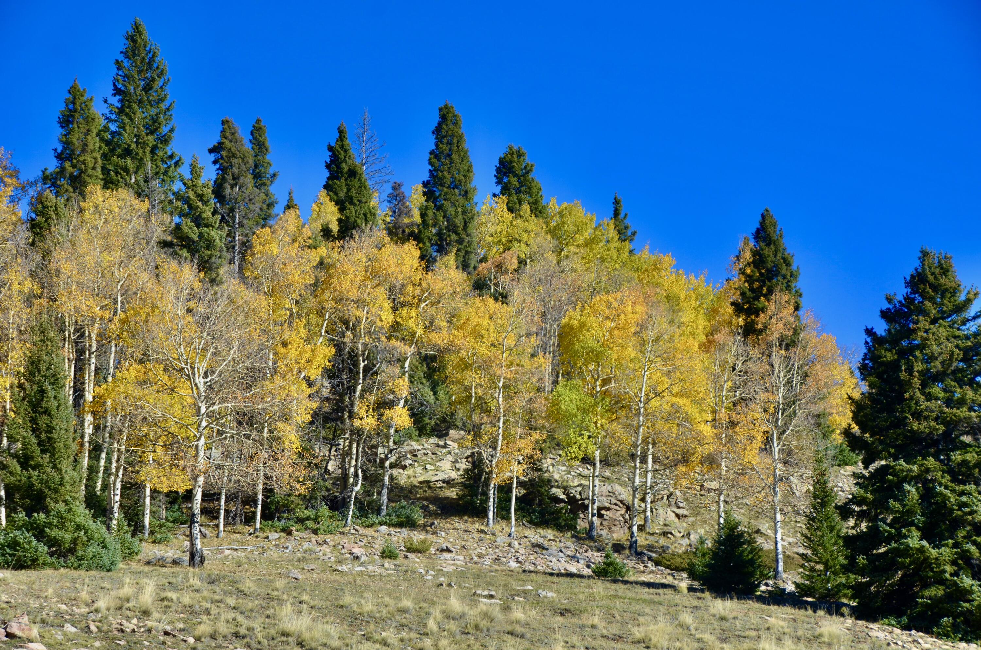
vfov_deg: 13.0
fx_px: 2855
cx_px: 490
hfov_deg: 19.5
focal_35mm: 105
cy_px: 325
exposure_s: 1/250
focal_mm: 70
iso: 140
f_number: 8
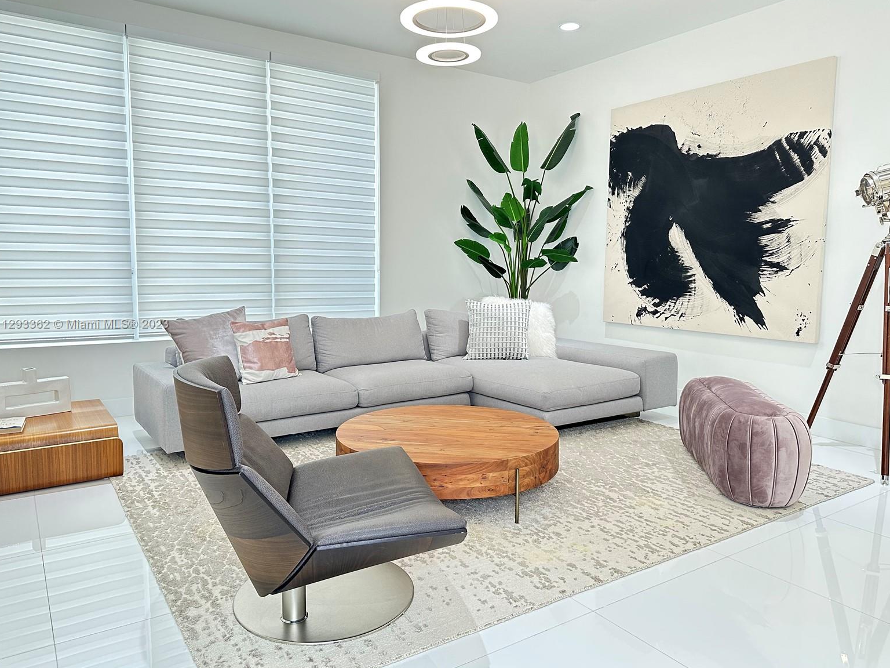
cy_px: 325
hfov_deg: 69.4
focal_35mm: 25
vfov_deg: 54.9
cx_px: 447
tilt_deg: -7.1
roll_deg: -0.8
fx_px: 643
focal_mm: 6.86
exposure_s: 1/60
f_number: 1.78
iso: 250
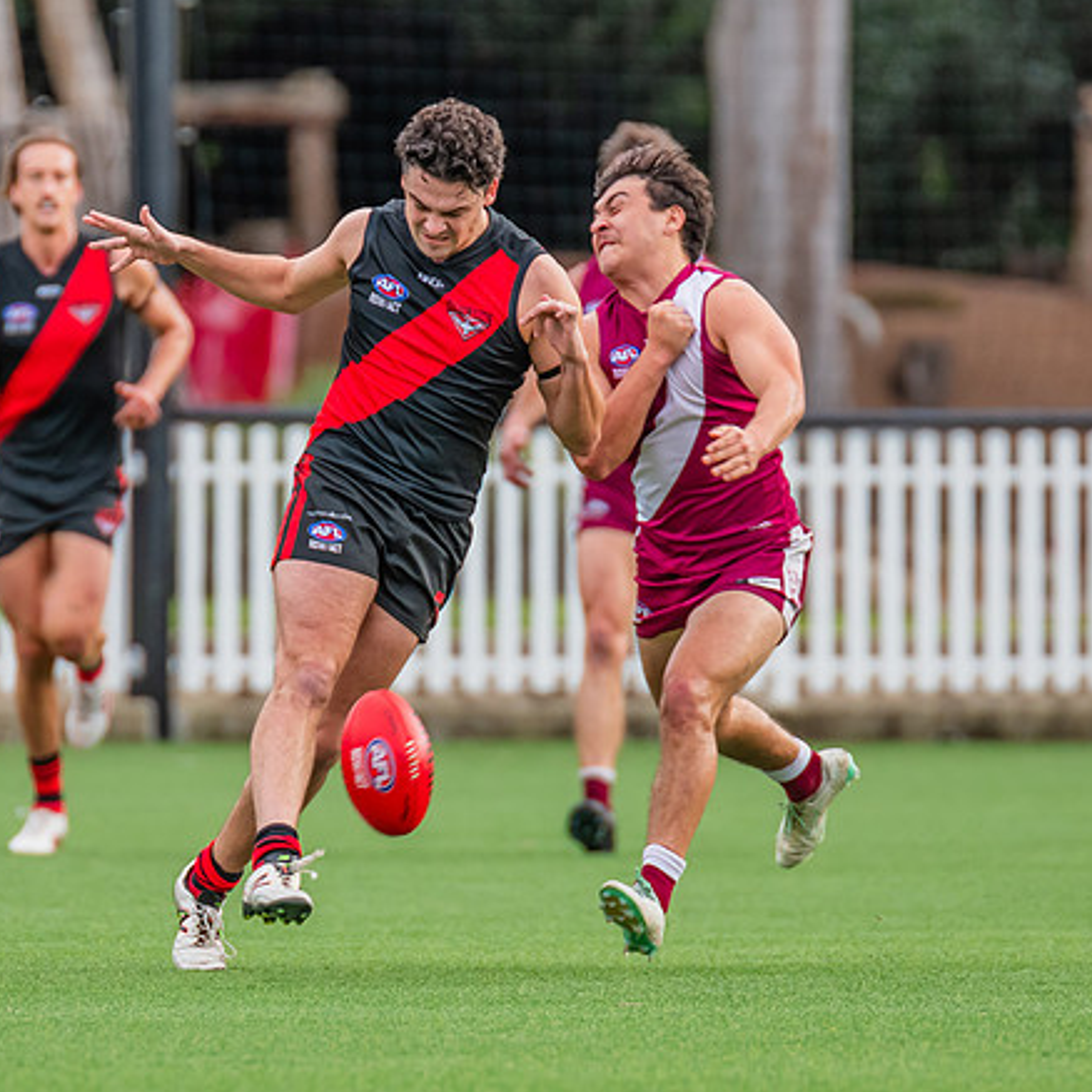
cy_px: 505
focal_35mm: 865
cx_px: 360
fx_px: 30872
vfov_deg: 2.0
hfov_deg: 2.0
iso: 800
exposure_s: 1/1250
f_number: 5
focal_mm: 420
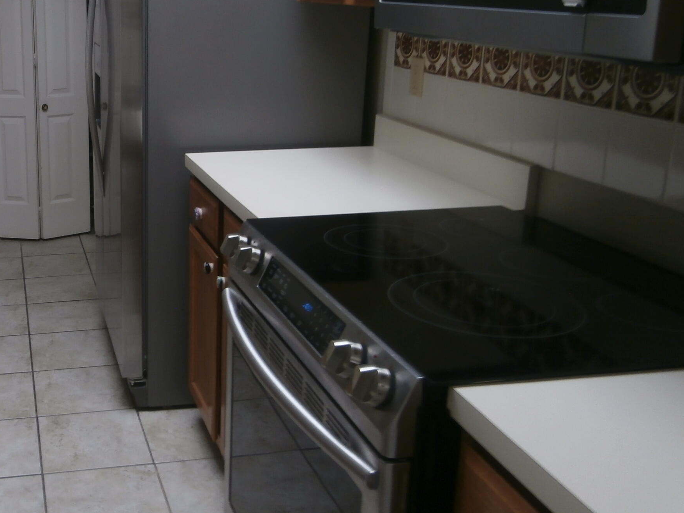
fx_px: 810
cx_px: 106
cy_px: 171
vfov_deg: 34.8
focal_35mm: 41
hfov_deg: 43.0
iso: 100
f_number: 3
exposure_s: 1/13
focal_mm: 4.2
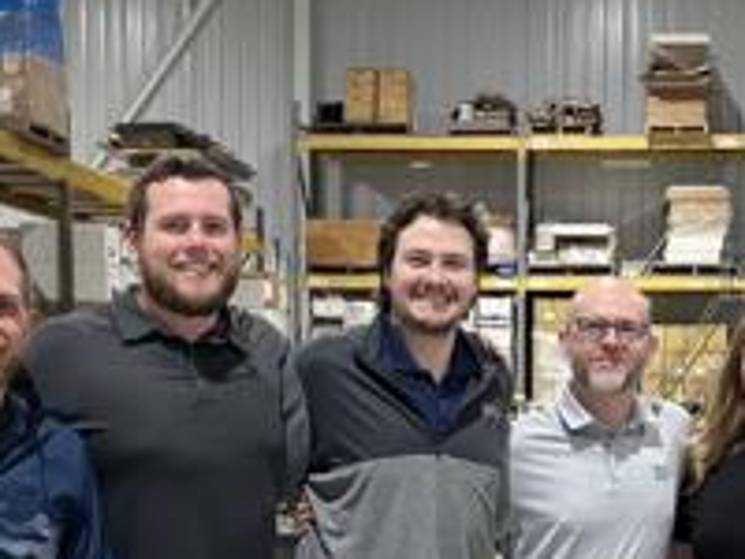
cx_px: 525
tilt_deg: -5.3
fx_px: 1786
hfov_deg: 23.4
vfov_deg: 17.4
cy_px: 548
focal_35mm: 83
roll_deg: -1.1
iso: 250
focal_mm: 5.1
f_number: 1.6
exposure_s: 1/60
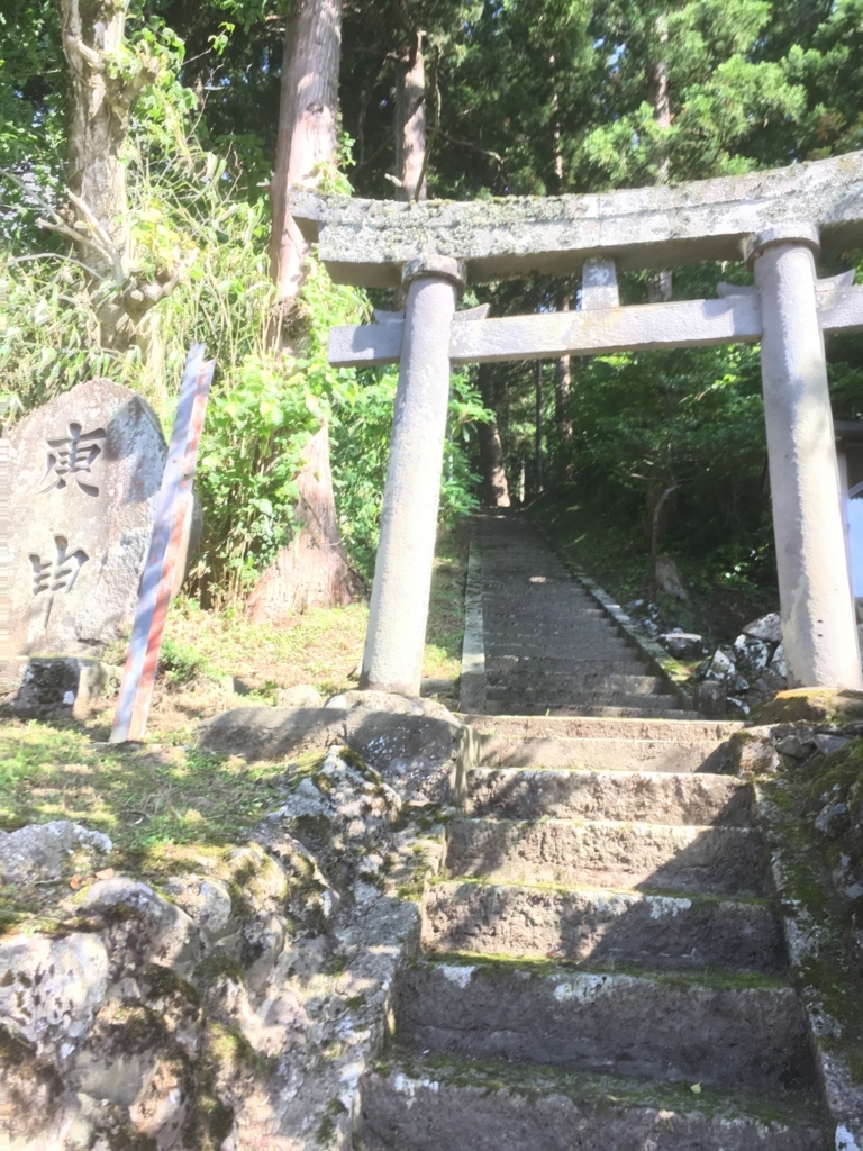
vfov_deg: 61.7
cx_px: 432
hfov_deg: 48.2
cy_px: 576
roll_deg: -3.8
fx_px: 964
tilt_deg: +16.1
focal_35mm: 29
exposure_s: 1/120
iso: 40
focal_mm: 4.15
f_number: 2.2
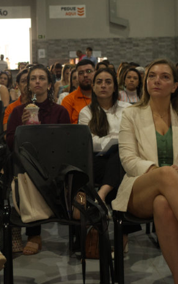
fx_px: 713
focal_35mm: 92
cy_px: 95
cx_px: 37
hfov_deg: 14.1
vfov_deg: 22.5
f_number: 4
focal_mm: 35
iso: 2500
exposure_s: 1/100
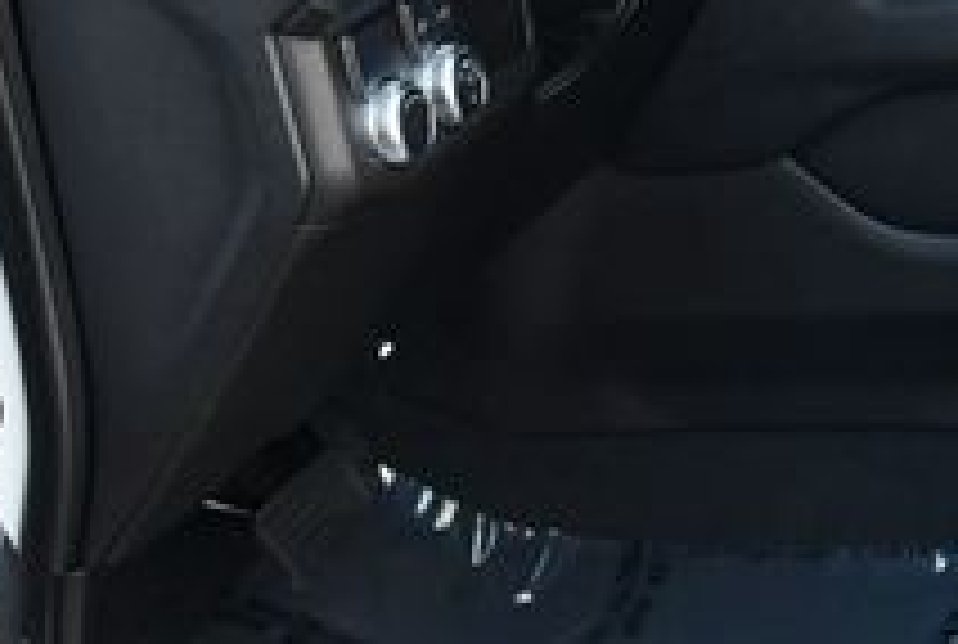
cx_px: 1084
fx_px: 2880
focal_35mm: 108
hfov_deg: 18.1
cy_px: 243
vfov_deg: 12.7
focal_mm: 18
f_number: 3.5
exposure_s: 1/250
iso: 800
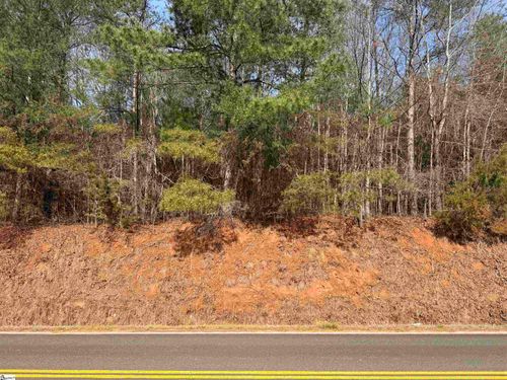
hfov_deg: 71.6
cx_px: 254
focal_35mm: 24
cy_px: 190
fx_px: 352
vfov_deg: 56.8
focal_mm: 6.76
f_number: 1.78
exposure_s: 1/3279
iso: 80
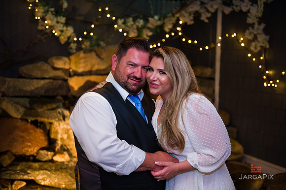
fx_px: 381
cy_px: 95
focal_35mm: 48
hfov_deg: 41.1
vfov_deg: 28.0
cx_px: 143
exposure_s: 1/125
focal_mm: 48
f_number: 3.2
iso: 1600
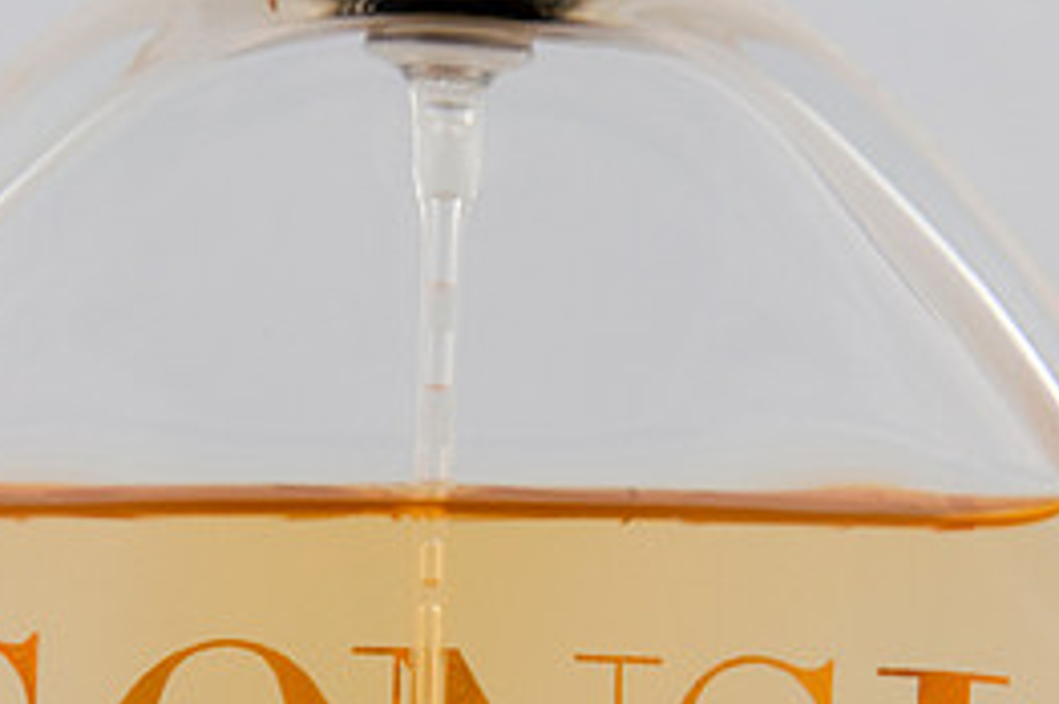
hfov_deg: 4.1
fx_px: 14631
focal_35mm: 498
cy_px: 775
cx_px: 400
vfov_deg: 2.8
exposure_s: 1/60
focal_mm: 150
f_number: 13
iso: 200
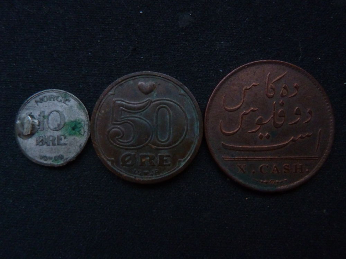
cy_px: 130
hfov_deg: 69.4
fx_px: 250
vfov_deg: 54.9
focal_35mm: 25
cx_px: 173
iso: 400
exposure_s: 1/8
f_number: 3.3
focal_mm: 4.1
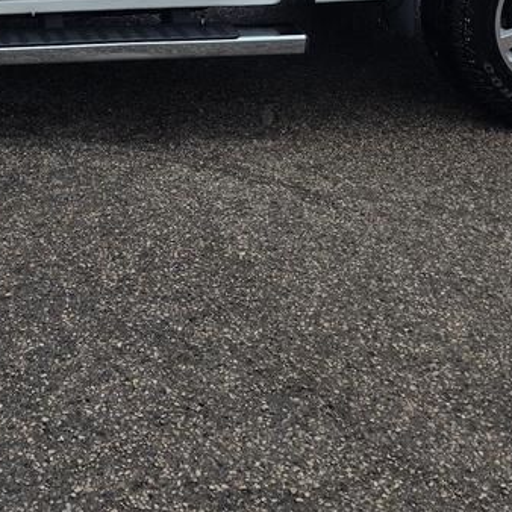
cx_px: -47
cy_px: -115
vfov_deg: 20.8
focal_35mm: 77
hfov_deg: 21.4
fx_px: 1289
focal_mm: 6.3
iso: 25
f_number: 1.7
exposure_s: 1/359
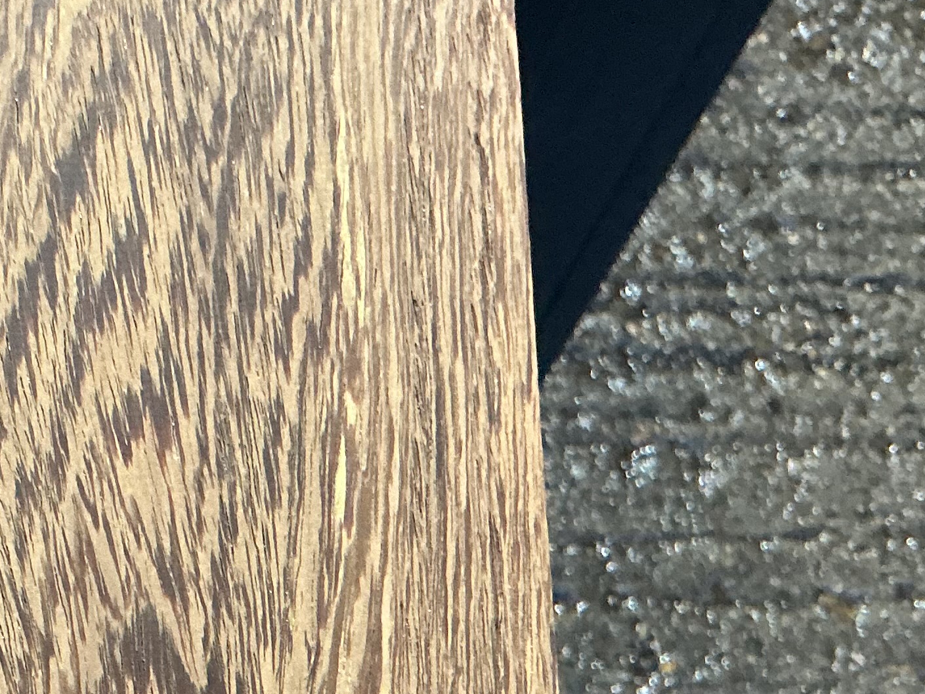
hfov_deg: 22.0
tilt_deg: -81.4
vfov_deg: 17.3
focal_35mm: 83
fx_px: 2218
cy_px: 716
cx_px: -158
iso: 250
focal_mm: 3
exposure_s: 1/33
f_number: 1.8
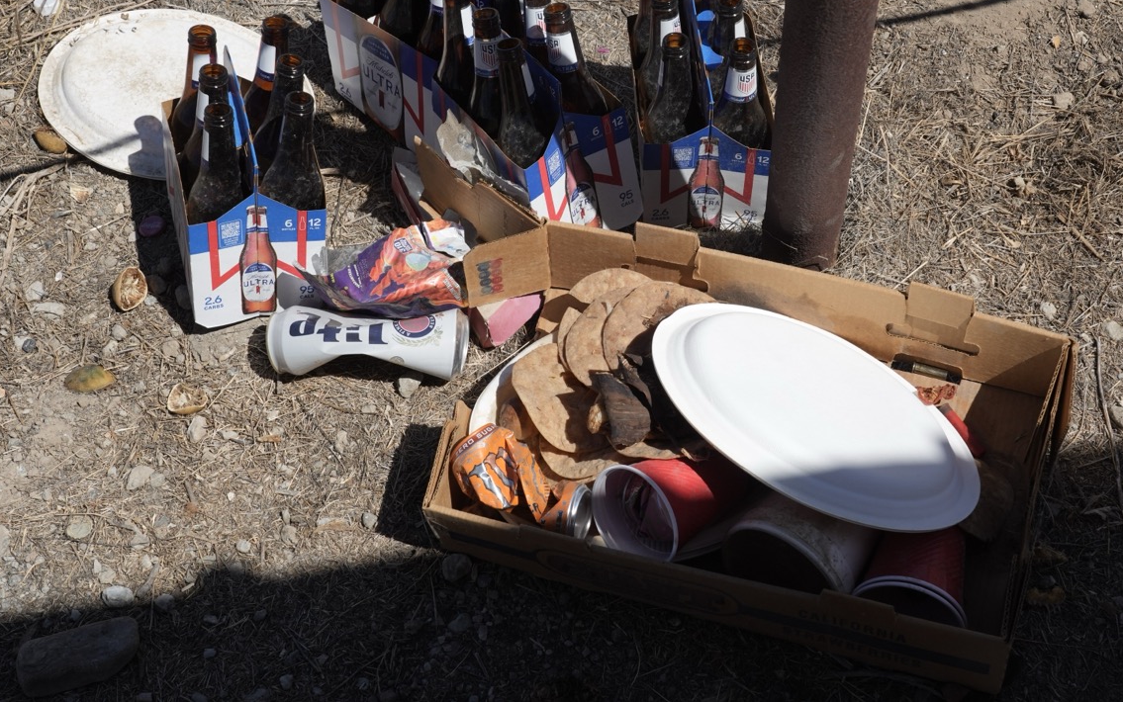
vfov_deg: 24.0
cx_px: 578
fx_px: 1653
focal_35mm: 54
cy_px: 281
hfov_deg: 37.5
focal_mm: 47
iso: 250
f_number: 11
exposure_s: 1/500
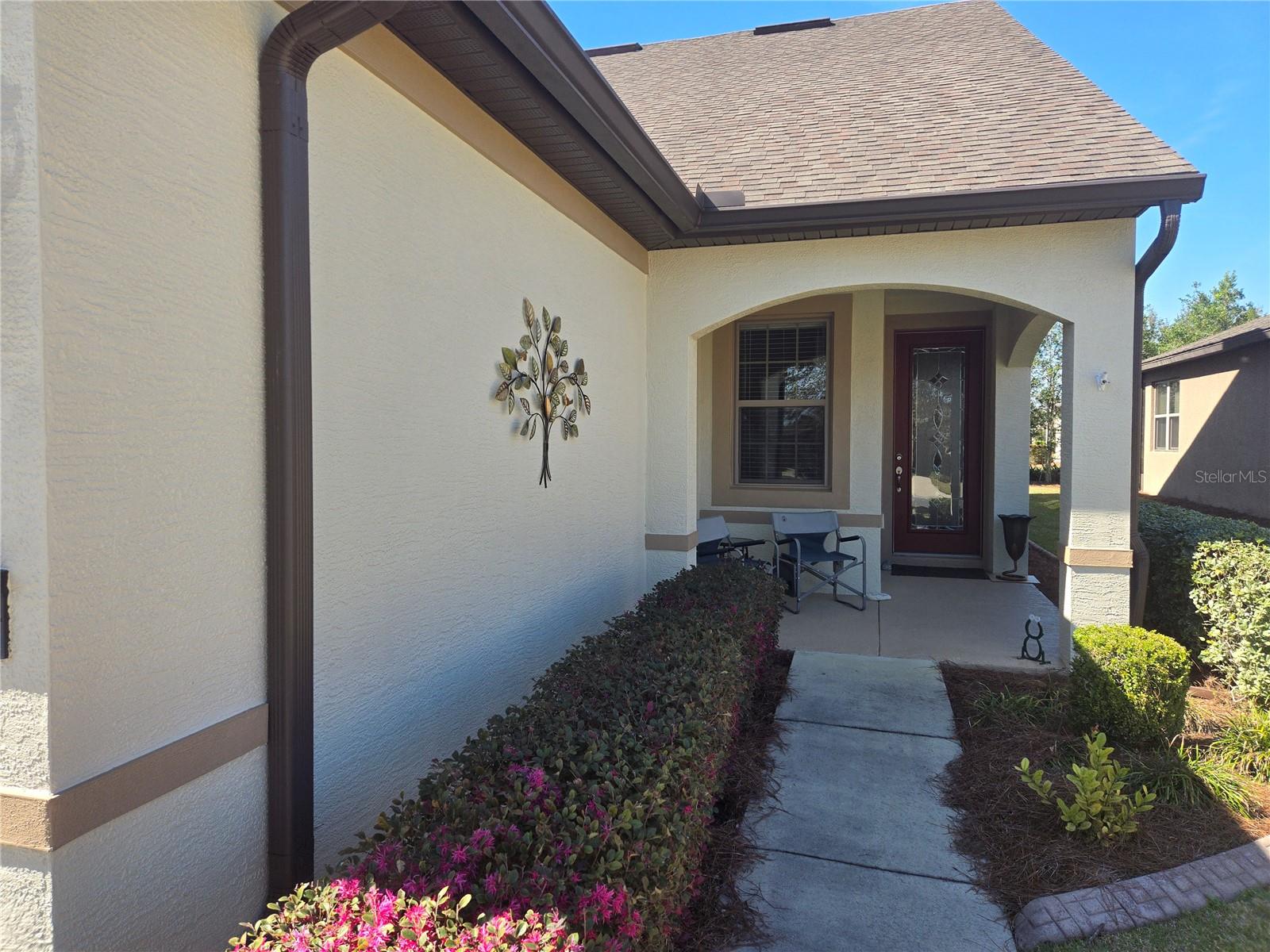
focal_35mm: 23
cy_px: 476
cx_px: 635
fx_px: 844
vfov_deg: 58.9
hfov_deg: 73.9
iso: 25
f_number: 1.8
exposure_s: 1/682
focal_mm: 5.4
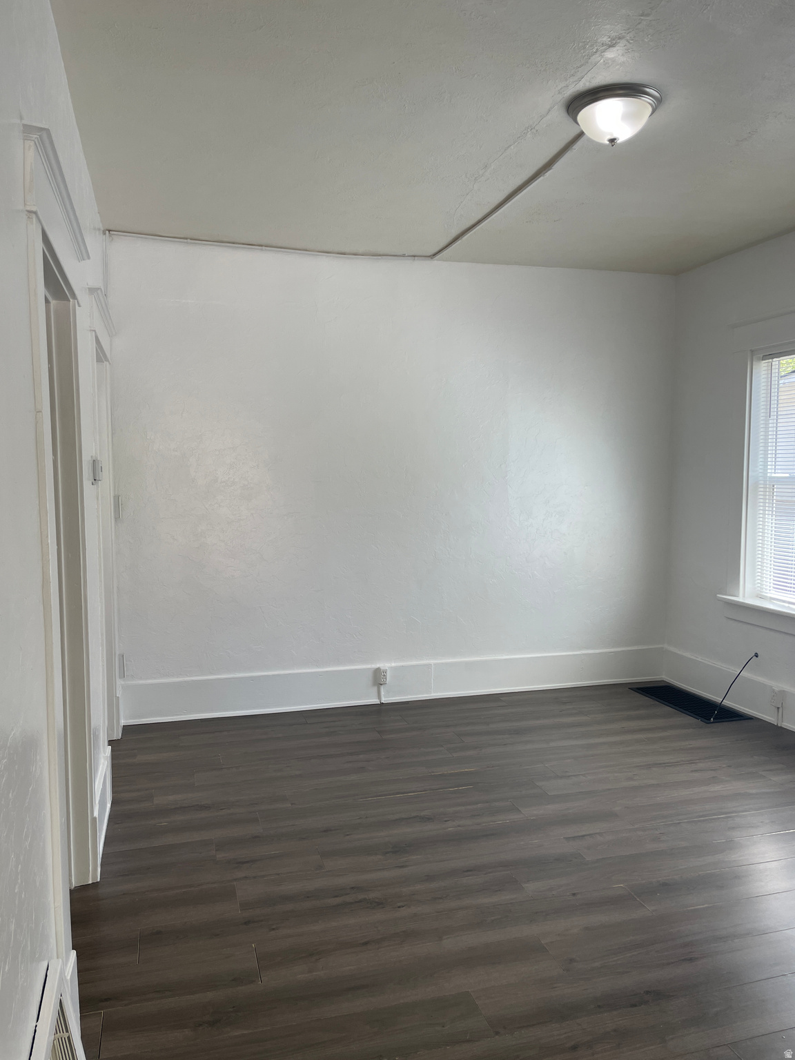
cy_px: 530
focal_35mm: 26
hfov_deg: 53.1
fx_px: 796
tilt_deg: -5.4
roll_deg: +0.4
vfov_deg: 67.3
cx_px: 398
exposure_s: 1/120
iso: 40
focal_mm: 4.2
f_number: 1.6
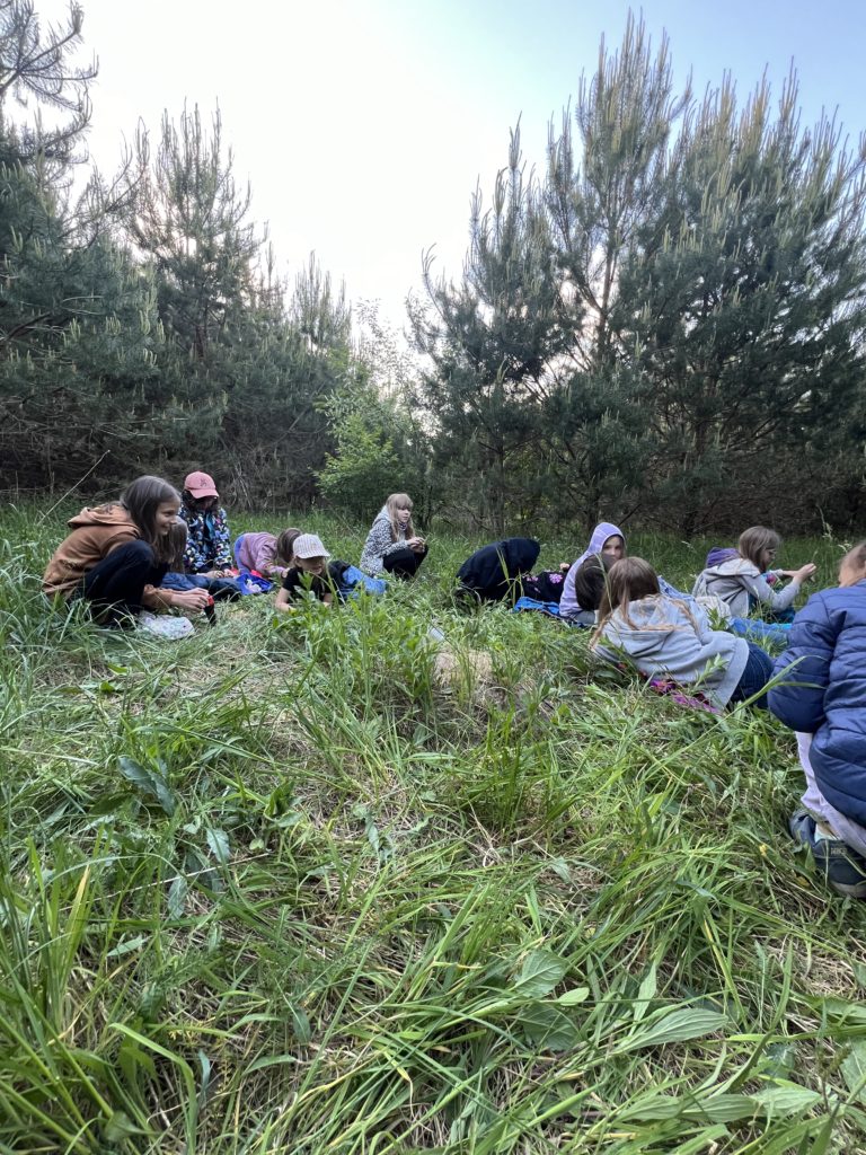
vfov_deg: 106.2
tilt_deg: -7.4
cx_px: 433
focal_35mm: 13
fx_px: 434
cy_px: 578
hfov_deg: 89.9
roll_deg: -1.9
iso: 200
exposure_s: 1/99
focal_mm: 1.57
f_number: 1.8
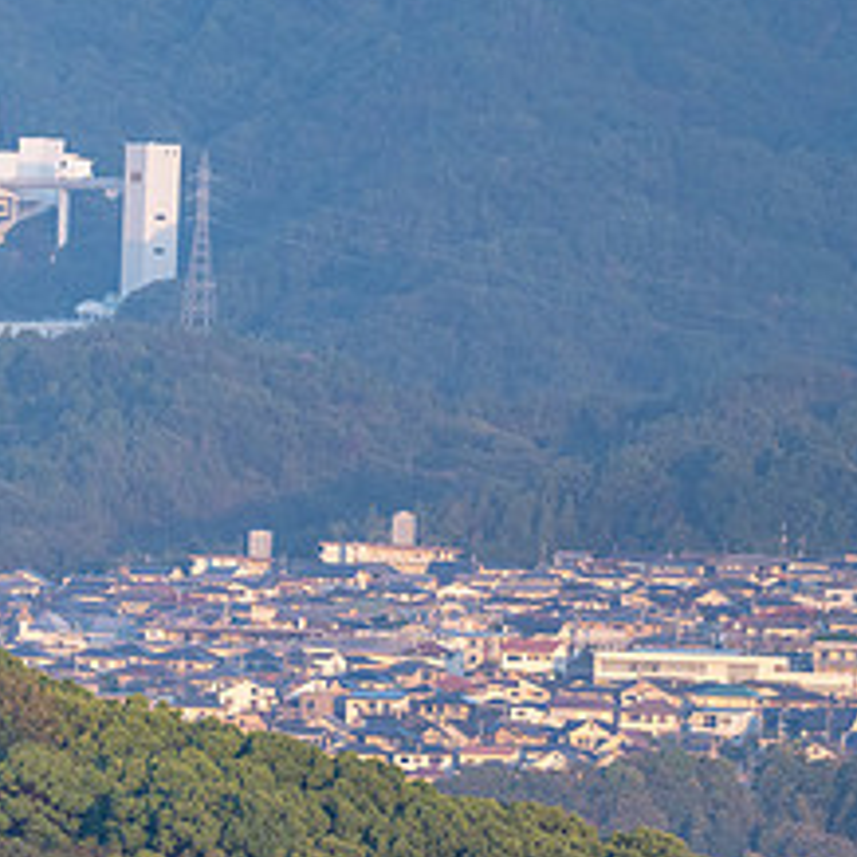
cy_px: 369
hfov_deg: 1.5
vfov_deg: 1.5
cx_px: -38
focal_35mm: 1150
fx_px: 32211
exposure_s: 1/500
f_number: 5.6
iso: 1250
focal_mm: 400
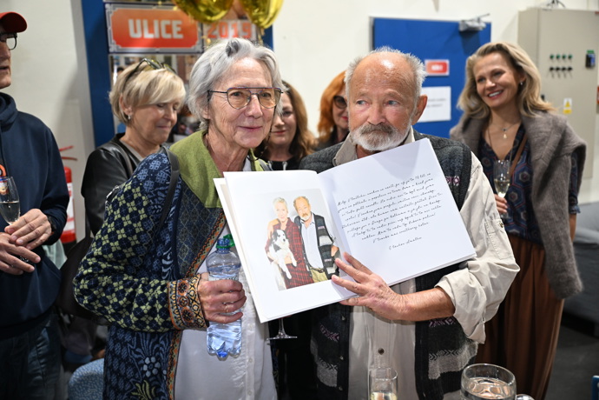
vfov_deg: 38.9
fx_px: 566
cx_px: 300
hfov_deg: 55.8
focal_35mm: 34
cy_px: 200
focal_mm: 34
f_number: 2.8
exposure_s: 1/200
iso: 2000
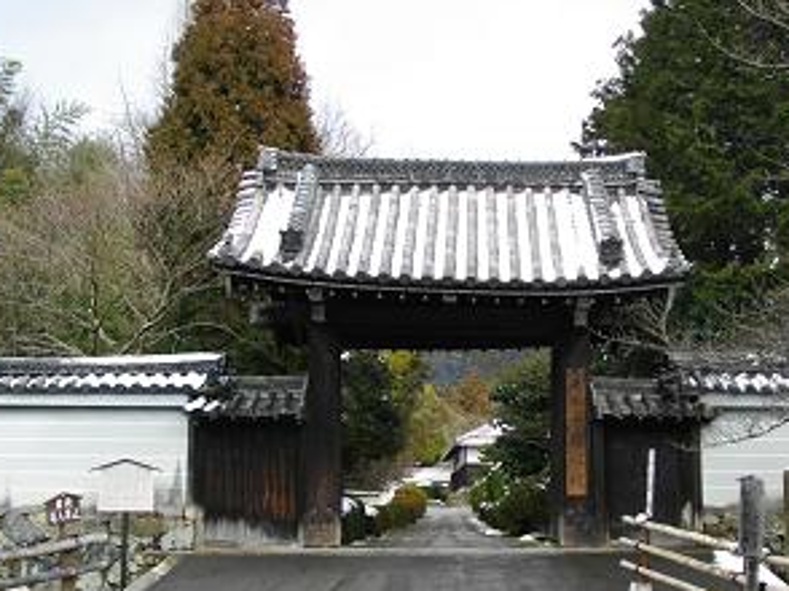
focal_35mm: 53
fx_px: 1207
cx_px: 484
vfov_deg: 27.4
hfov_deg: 36.0
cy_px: 347
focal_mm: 7.1
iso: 100
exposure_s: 1/250
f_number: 3.2
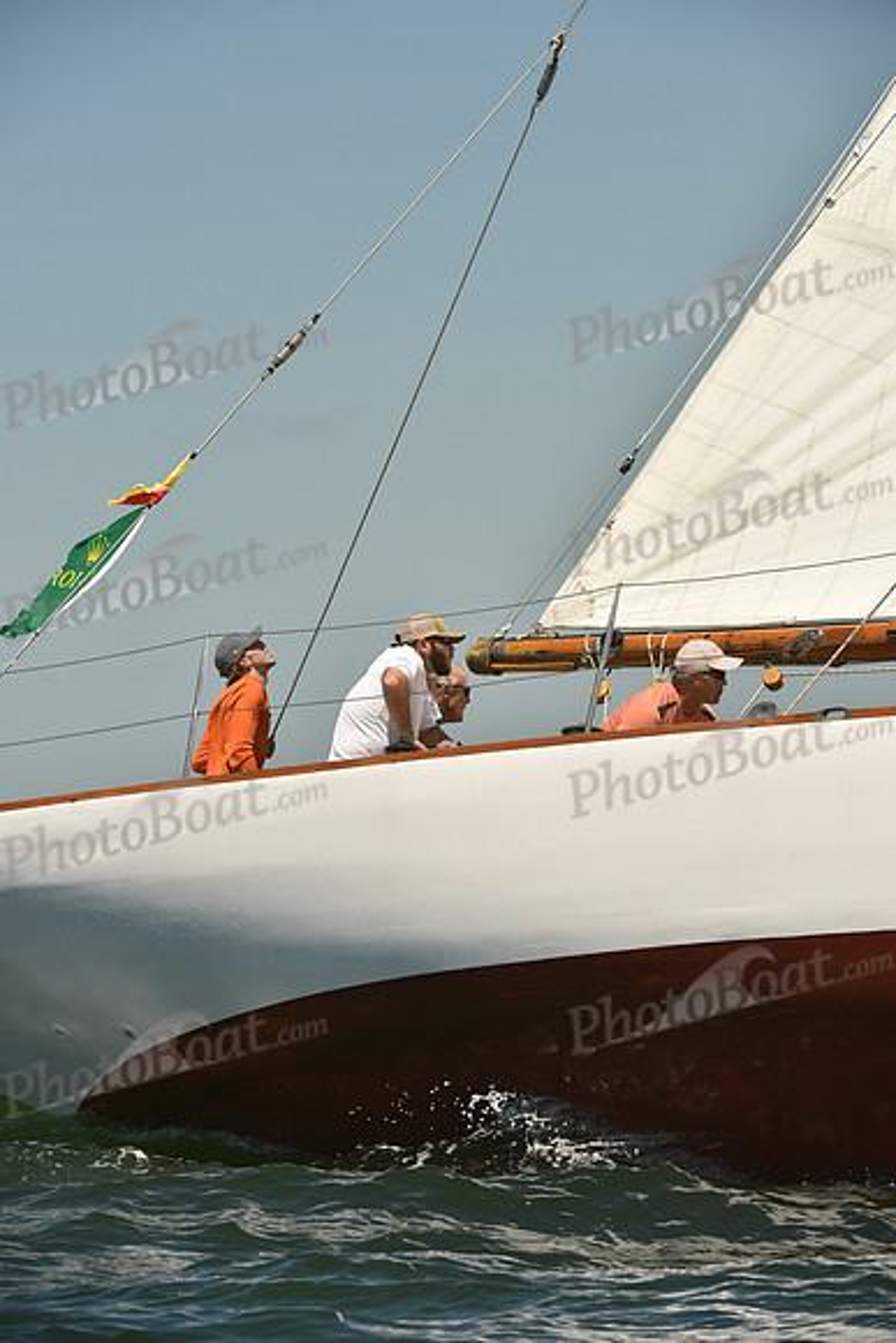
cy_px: 672
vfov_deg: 10.3
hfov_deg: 6.9
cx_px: 448
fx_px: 7462
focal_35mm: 200
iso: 250
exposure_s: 1/1250
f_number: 8
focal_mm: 200
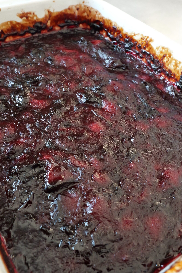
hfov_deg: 40.0
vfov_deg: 57.2
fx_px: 250
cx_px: 91
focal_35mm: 33
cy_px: 136
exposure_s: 1/80
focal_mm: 33
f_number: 14
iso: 10000
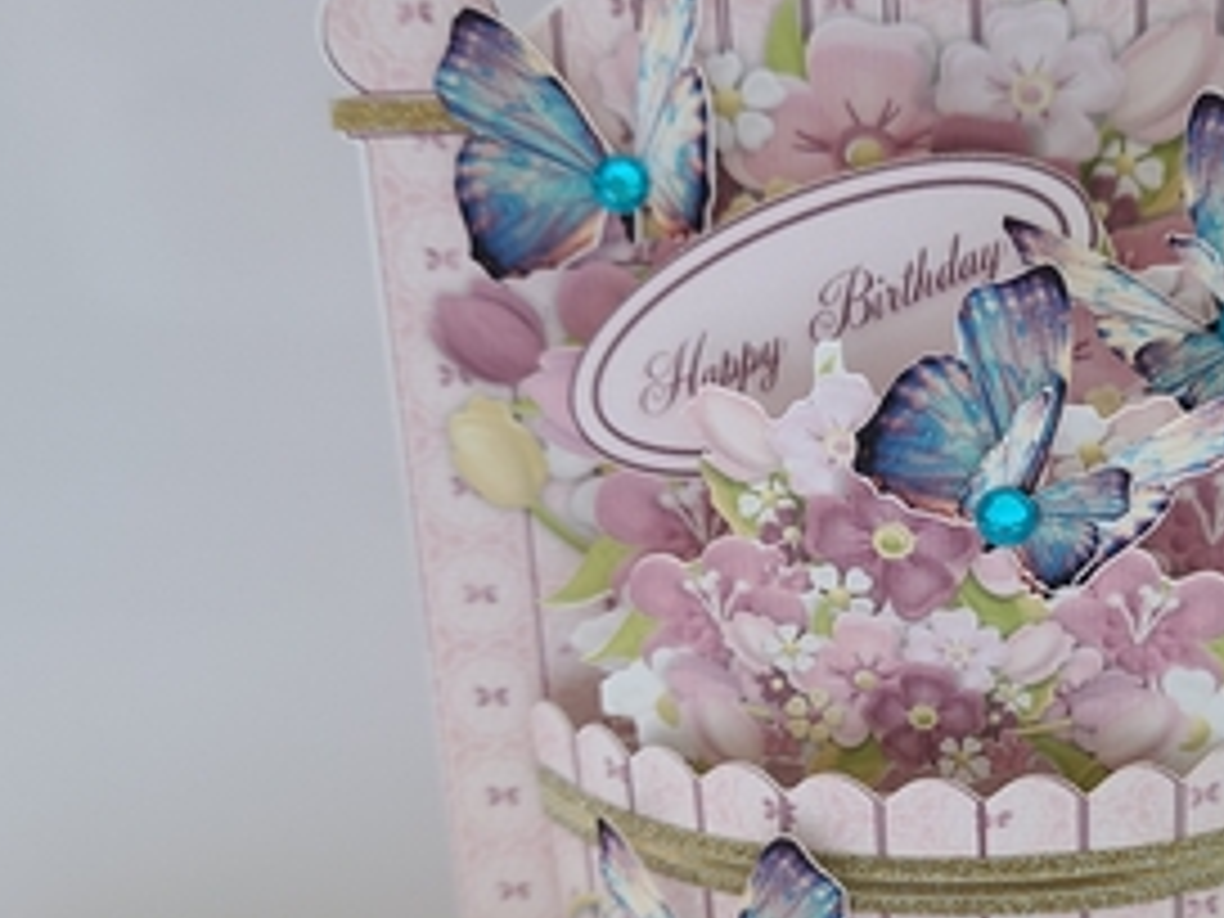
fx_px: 1520
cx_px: 932
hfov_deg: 42.4
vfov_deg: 33.5
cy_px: 565
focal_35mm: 43
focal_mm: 5.4
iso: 160
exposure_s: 1/60
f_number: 1.8
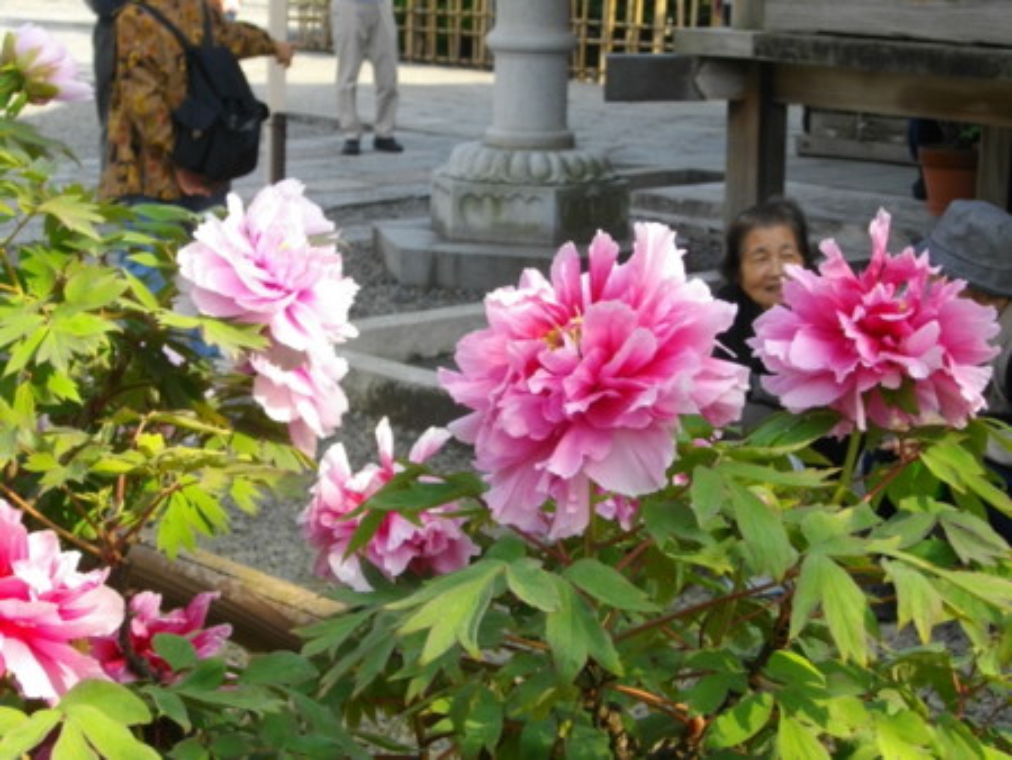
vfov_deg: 19.2
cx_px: 506
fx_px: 2252
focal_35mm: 77
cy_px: 380
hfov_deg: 25.3
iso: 100
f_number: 4.6
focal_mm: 13.7
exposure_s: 1/160
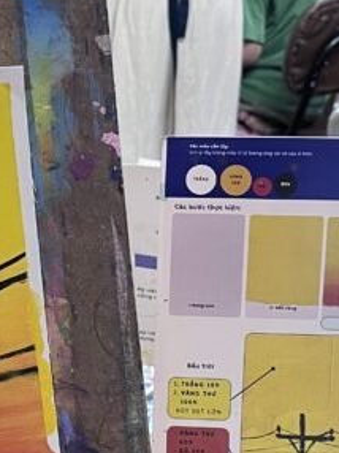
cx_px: 8
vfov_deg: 21.5
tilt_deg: -23.1
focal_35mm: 91
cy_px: 296
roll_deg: +1.8
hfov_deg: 15.9
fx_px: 1190
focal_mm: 5.1
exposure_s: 1/50
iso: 80
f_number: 1.6
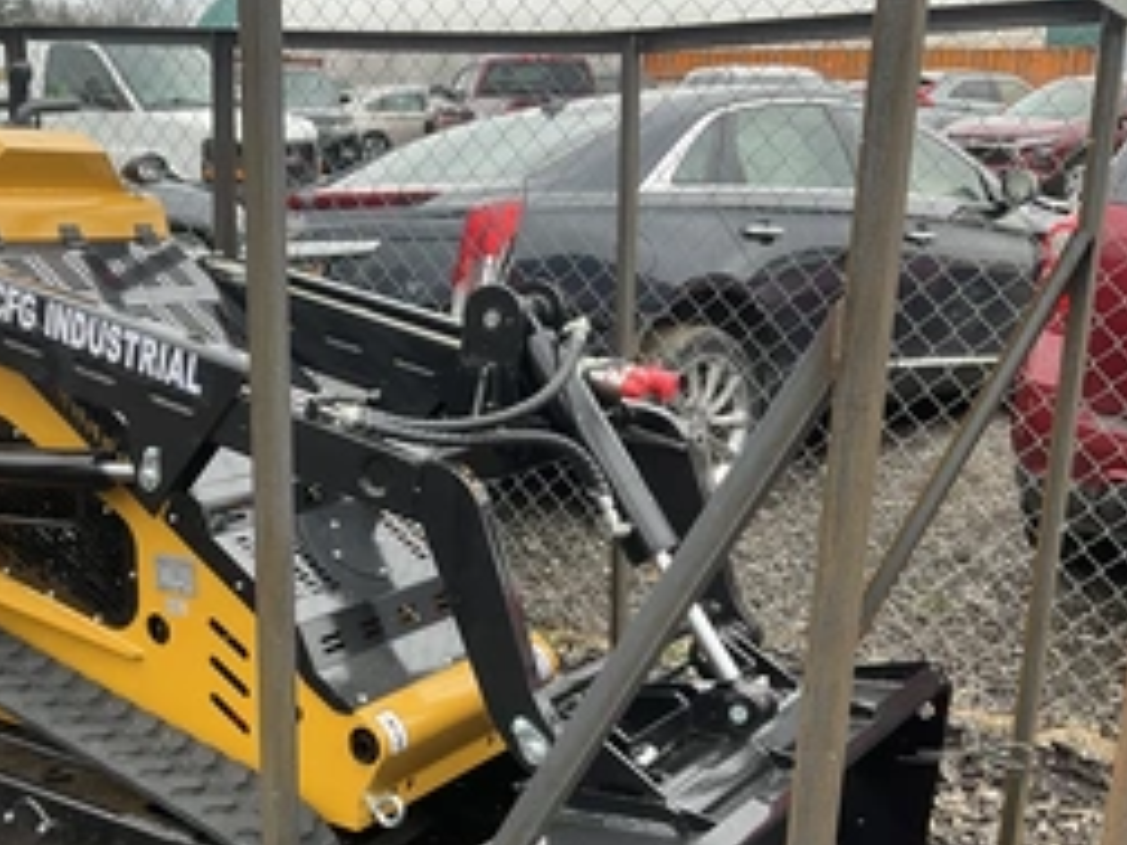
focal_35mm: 46
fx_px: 1498
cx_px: 318
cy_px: 572
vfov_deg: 31.2
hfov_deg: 40.4
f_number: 1.8
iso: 25
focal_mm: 3
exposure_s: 1/203
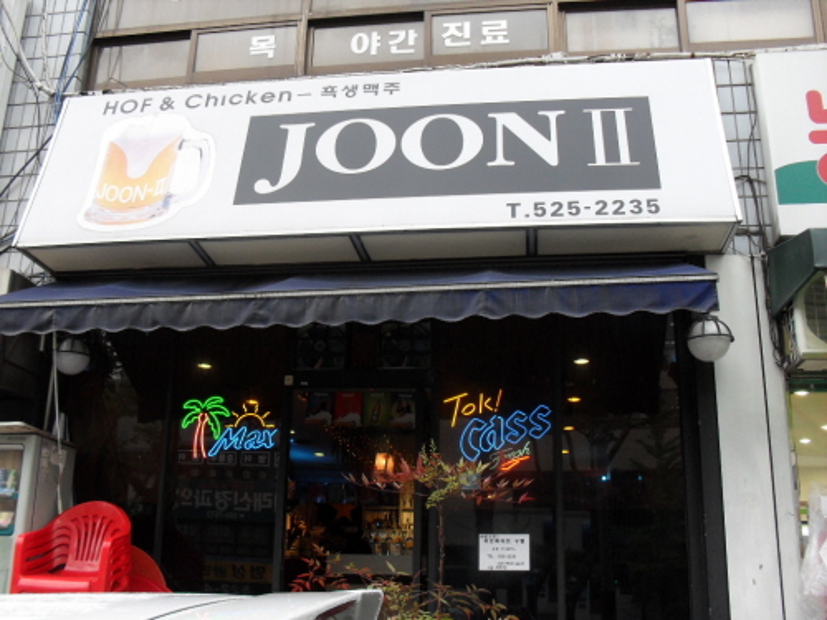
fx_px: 908
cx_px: 414
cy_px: 310
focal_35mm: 38
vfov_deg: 37.7
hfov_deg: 49.0
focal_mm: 6.3
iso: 100
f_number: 2.8
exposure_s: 1/45
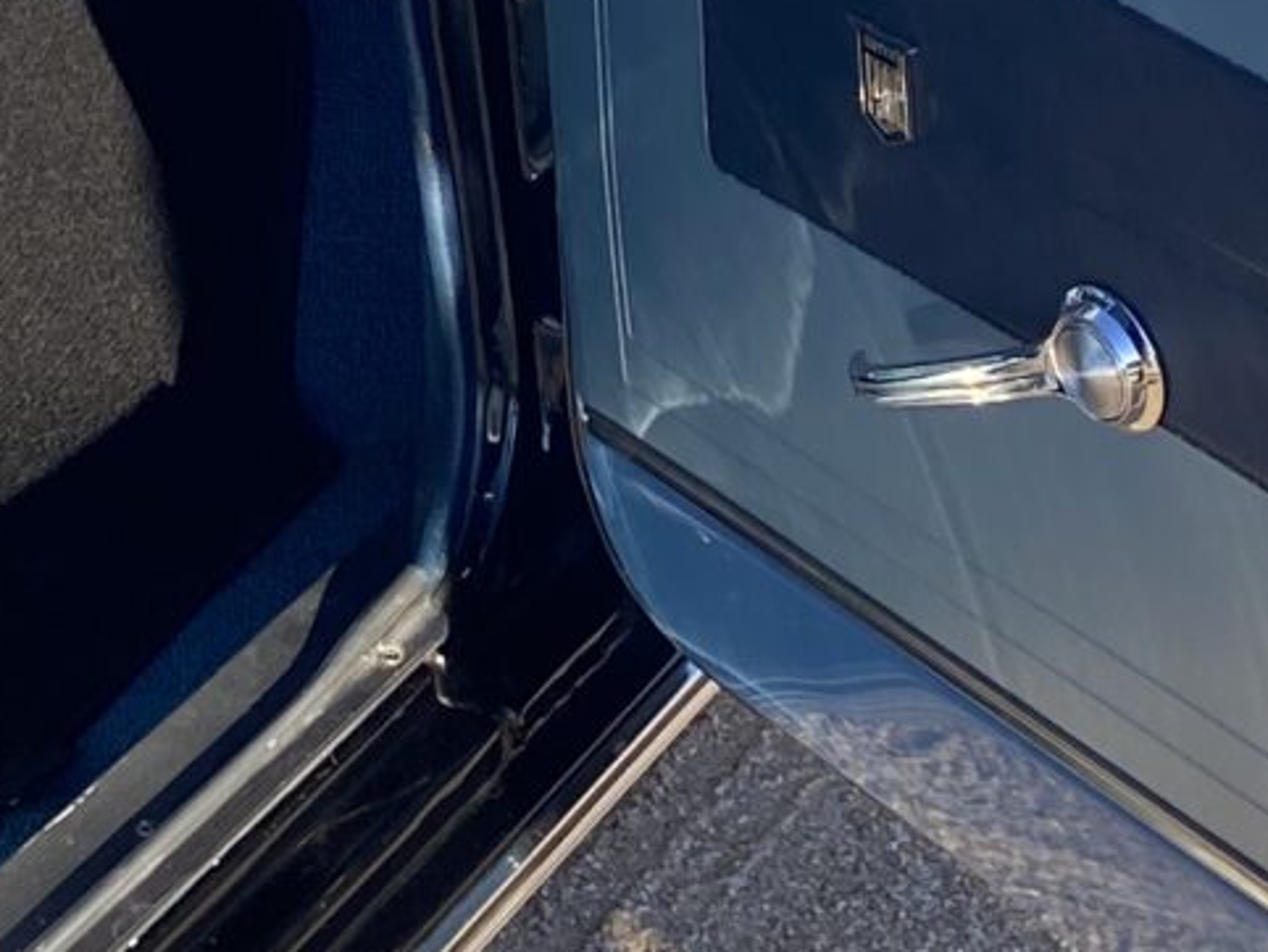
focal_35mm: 138
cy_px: -39
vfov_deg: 10.6
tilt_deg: -21.9
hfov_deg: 14.3
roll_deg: -0.8
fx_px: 5058
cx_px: 634
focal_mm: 4.25
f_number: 1.8
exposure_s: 1/640
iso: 32
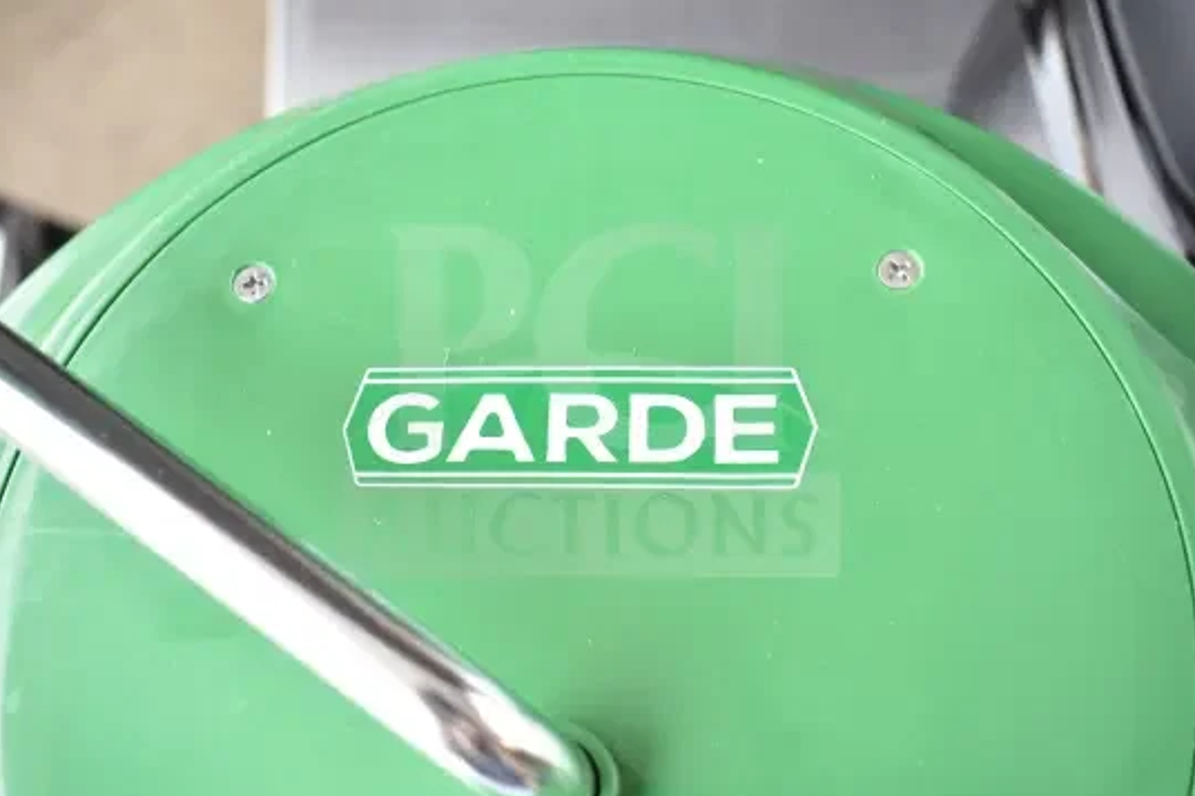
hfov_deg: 47.4
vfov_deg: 32.6
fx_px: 1360
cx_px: 589
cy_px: 400
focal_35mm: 41
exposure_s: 1/80
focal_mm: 24
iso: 200
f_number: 4
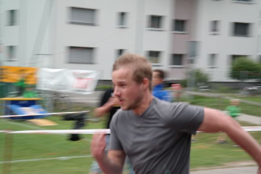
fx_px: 609
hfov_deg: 24.2
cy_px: 87
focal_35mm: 84
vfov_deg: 16.3
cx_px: 130
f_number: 5.6
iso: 200
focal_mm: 55
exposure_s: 1/160
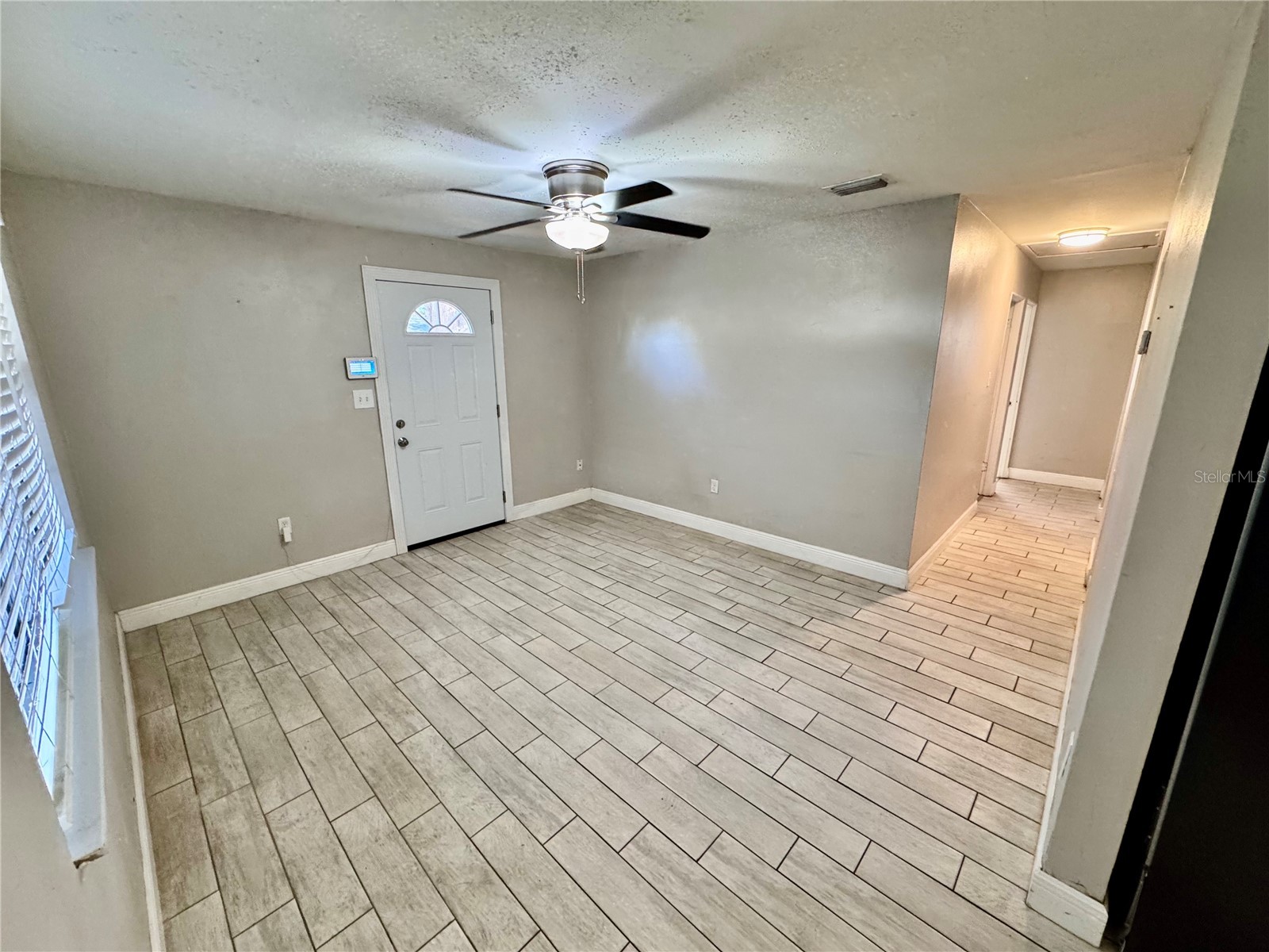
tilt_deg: -15.2
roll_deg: +0.0
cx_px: 634
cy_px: 476
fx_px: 513
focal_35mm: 14
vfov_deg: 85.7
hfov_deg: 102.1
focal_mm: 2.22
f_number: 2.2
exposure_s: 1/60
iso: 320
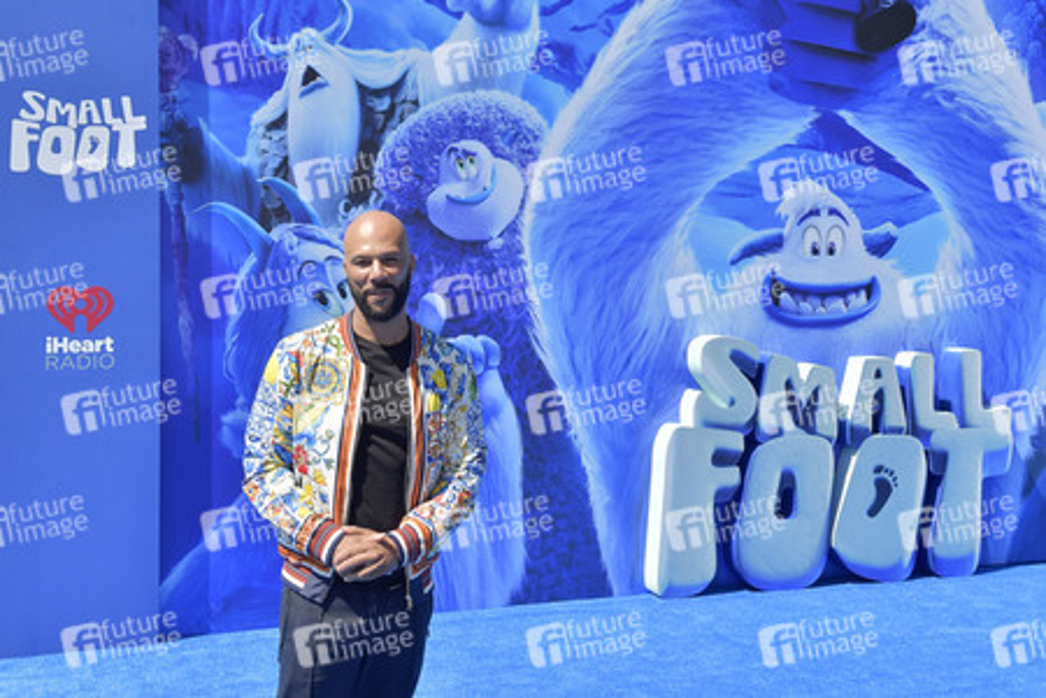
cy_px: 349
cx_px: 523
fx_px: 1278
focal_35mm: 44
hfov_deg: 44.5
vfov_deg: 30.5
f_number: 7.1
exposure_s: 1/250
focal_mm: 44
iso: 200
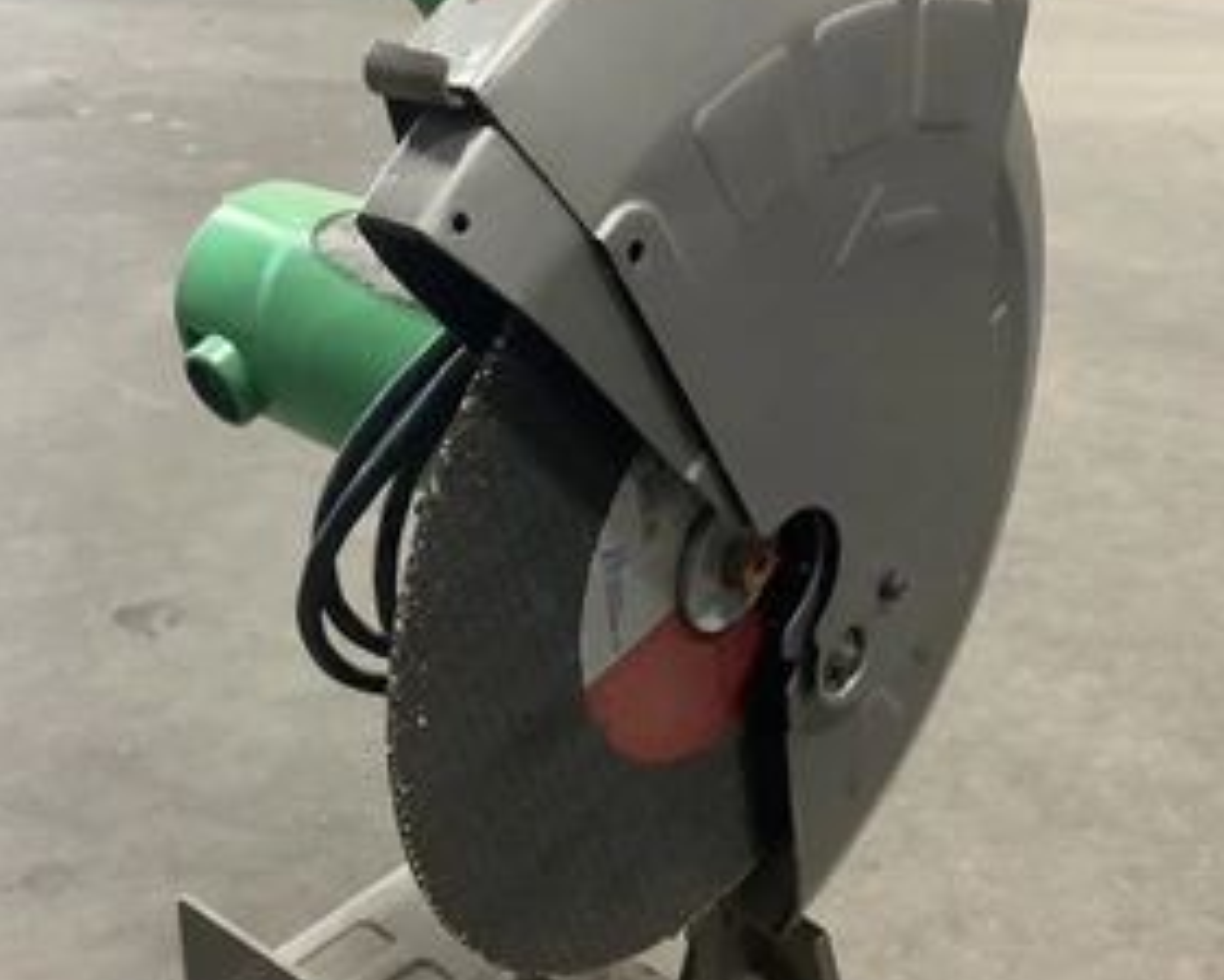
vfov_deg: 34.9
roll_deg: -1.8
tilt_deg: -28.3
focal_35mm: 43
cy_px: 518
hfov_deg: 42.9
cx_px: 571
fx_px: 1558
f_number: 2.4
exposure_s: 1/30
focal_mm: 3.3
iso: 400
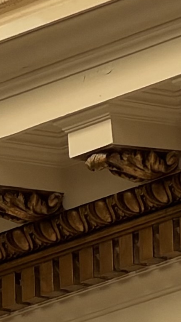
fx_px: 9809
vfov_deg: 1.9
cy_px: 375
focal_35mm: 1149
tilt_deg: +14.2
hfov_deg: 1.1
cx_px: -388
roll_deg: +0.9
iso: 40
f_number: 2.8
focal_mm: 16.89
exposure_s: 1/147
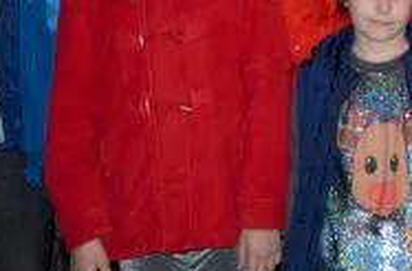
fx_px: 1311
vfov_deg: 11.7
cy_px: -2
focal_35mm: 115
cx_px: 494
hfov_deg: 17.1
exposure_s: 1/60
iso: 3200
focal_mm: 22
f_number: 3.8
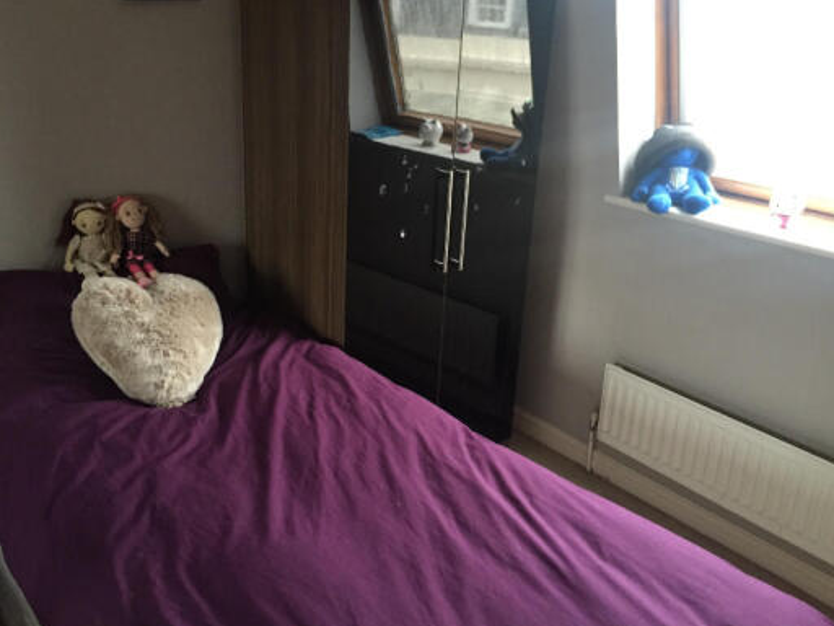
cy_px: 276
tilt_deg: -20.5
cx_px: 384
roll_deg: -1.4
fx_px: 795
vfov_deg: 42.9
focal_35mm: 33
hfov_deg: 55.3
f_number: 2.2
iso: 250
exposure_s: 1/33
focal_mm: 4.15
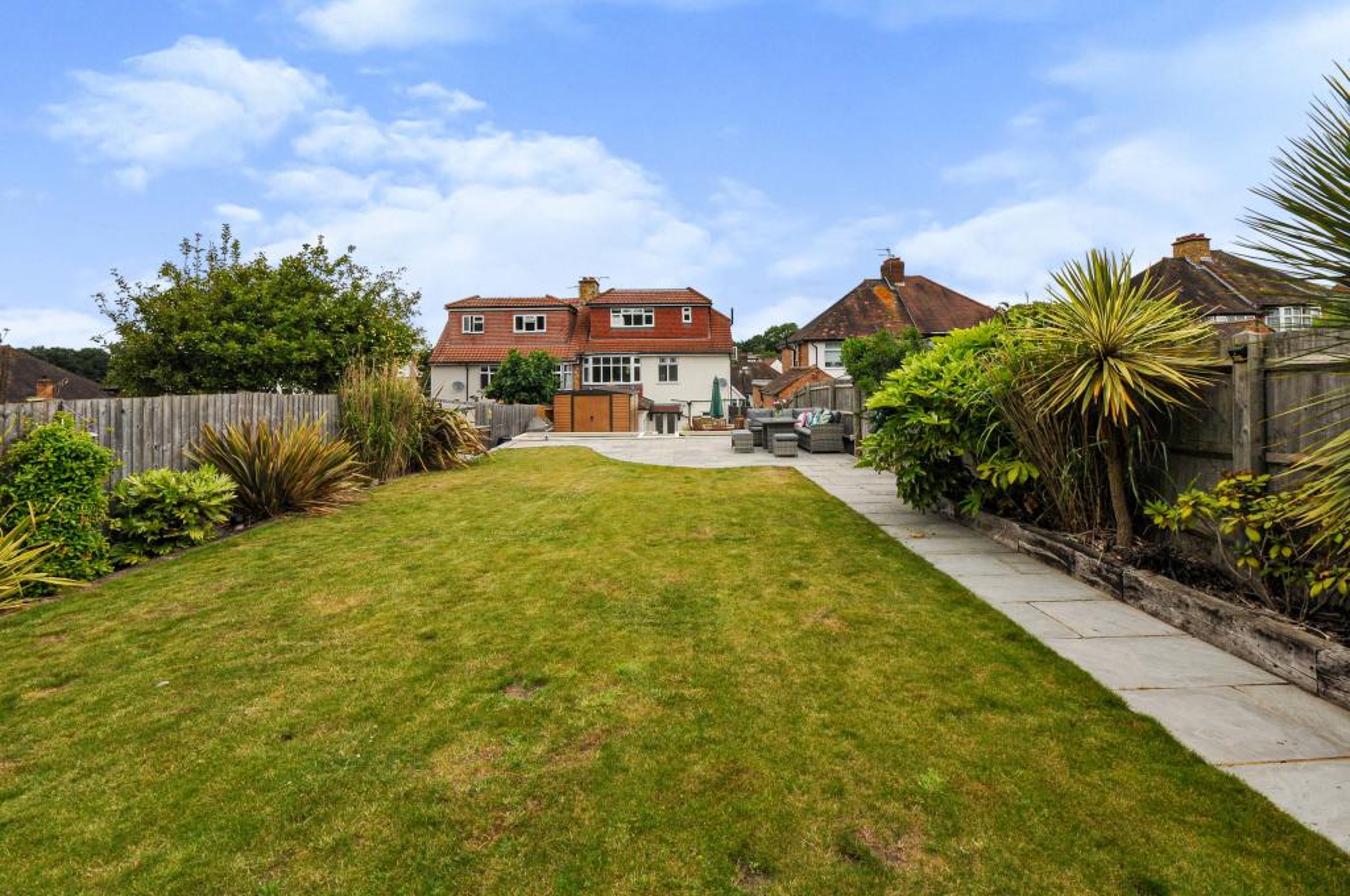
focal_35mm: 15
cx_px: 675
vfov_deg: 77.2
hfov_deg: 100.5
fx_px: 562
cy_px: 448
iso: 400
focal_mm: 10
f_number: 18
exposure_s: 1/125
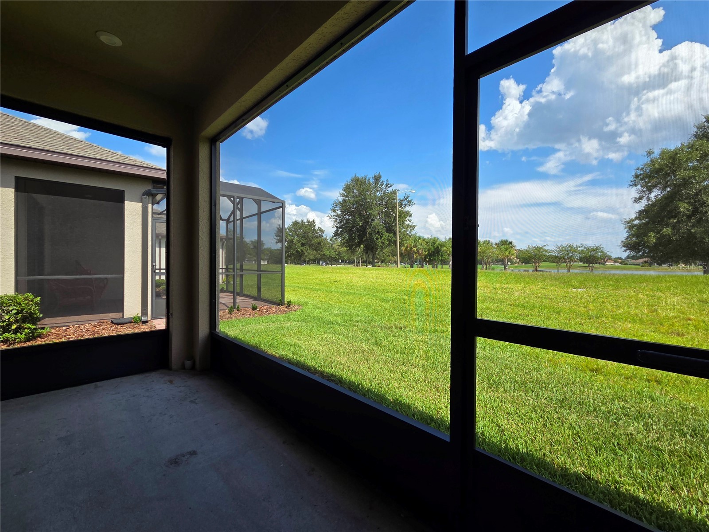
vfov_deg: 89.9
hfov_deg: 106.2
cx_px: 354
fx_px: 266
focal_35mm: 13
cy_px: 266
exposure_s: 1/909
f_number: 2.2
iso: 50
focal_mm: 2.2
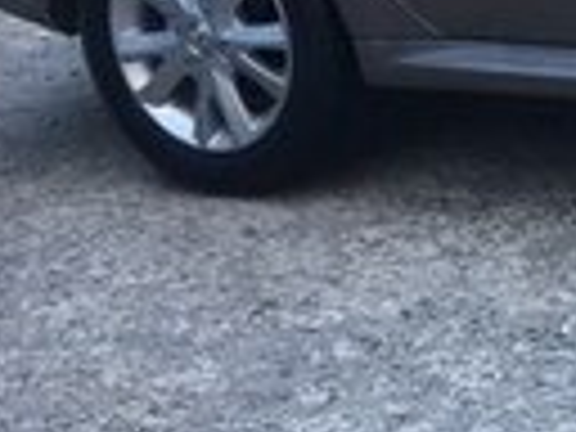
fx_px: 2479
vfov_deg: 9.8
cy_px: -137
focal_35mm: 149
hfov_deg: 12.0
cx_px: 1094
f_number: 2.2
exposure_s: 1/176
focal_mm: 4.15
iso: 25
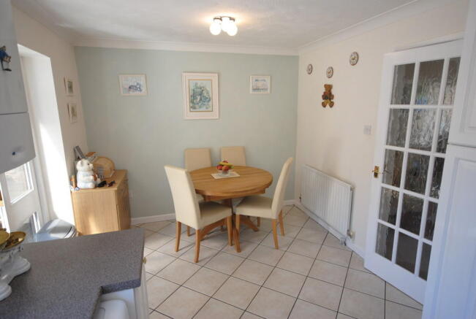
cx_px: 238
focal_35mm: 21
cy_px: 160
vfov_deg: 59.7
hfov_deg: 81.1
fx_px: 278
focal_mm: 14
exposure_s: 1/60
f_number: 4.8
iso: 400
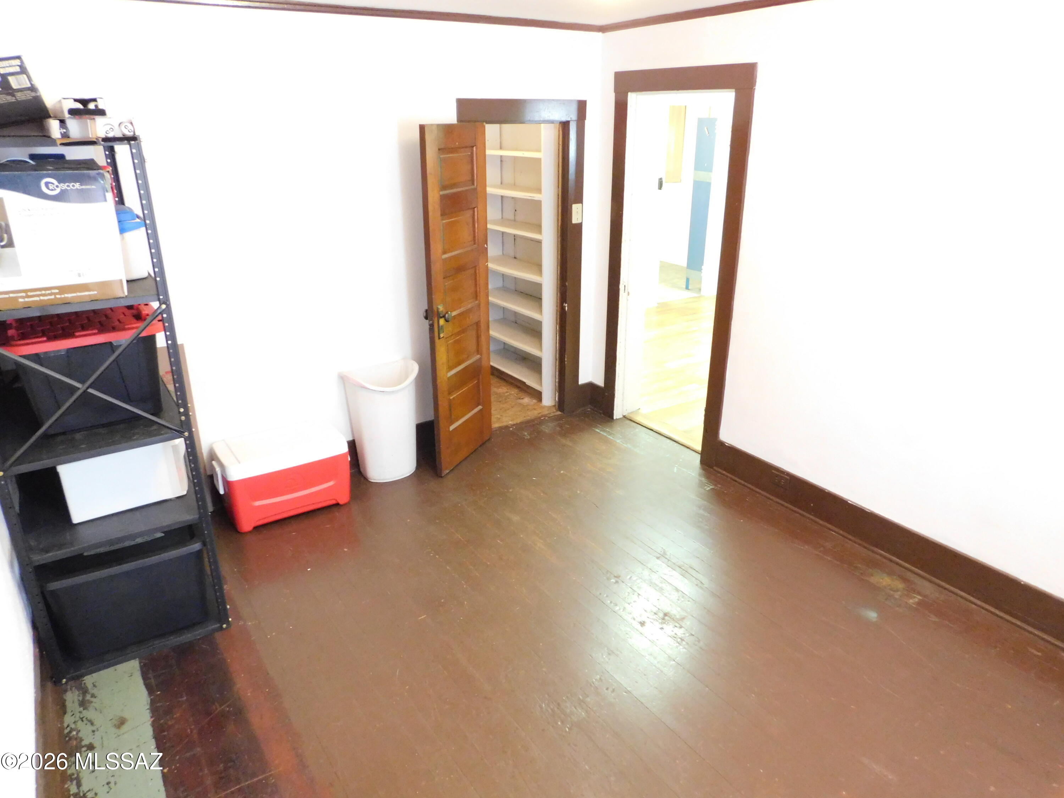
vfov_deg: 56.8
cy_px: 399
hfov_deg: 71.6
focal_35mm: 24
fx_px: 738
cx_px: 532
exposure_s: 1/8
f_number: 3
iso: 800
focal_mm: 4.1
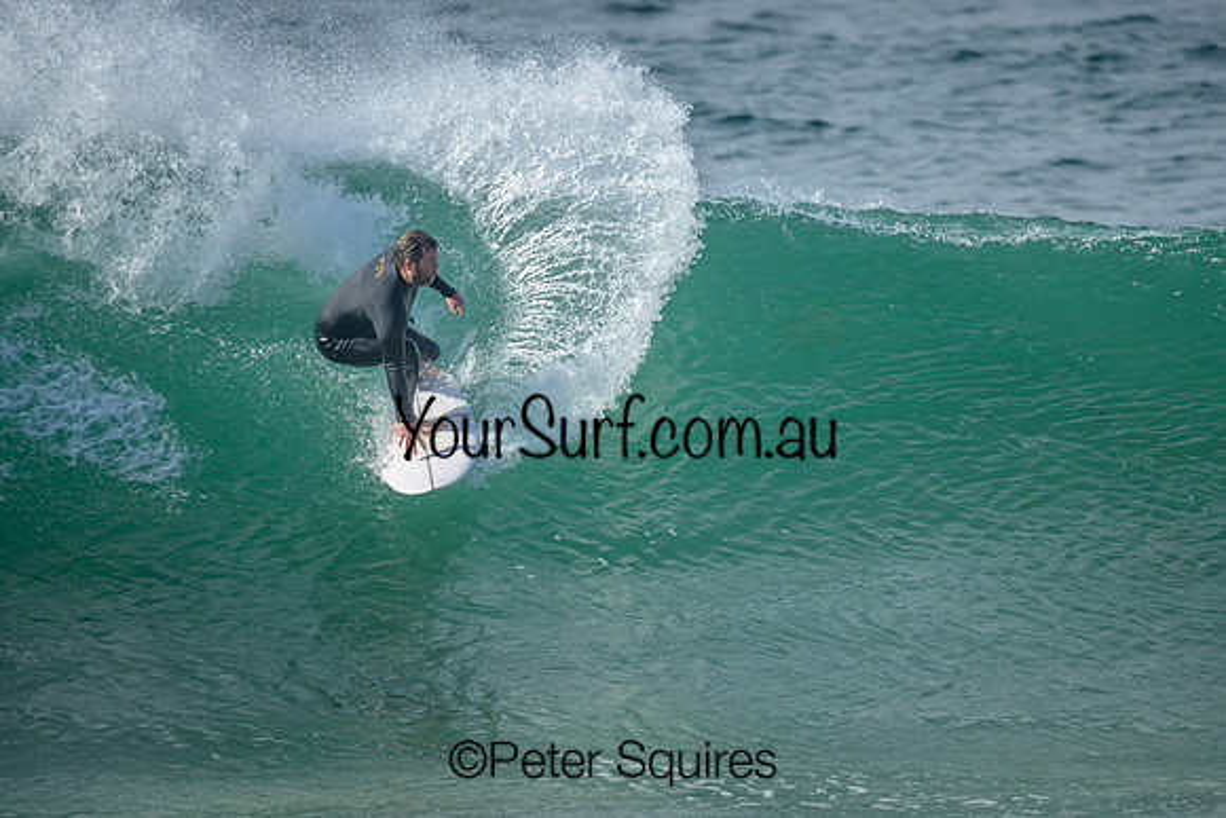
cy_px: 364
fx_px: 31670
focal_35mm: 930
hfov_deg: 2.2
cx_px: 712
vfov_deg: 1.5
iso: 320
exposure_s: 1/2000
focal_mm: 800
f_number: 6.3
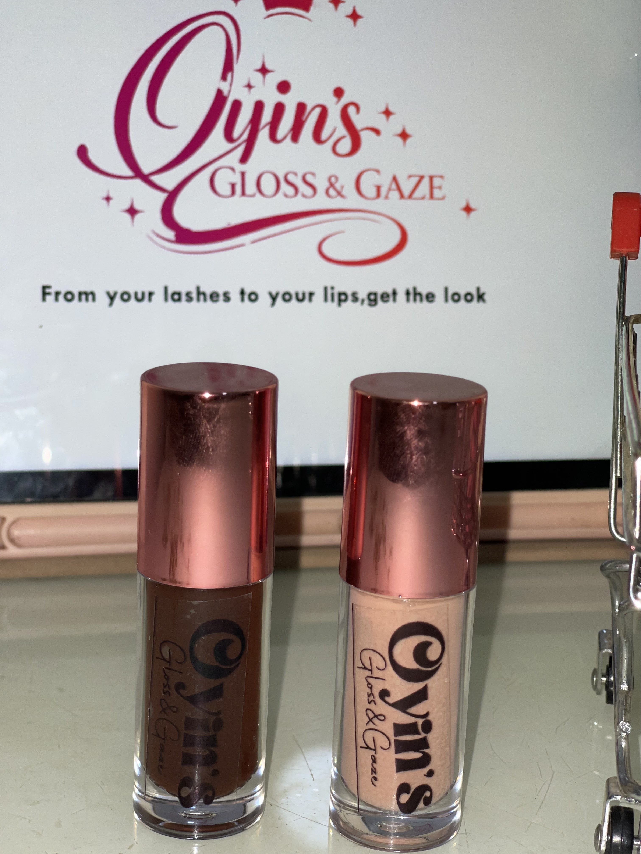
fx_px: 1580
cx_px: 320
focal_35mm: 64
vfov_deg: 30.3
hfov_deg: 22.9
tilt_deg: -13.7
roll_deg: -2.6
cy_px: 427
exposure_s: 1/100
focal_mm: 7.5
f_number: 2.2
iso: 25
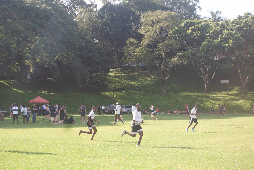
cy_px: 85
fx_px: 583
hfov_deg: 24.6
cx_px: 127
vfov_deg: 16.6
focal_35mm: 82
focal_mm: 55
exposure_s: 1/125
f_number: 5.6
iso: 140
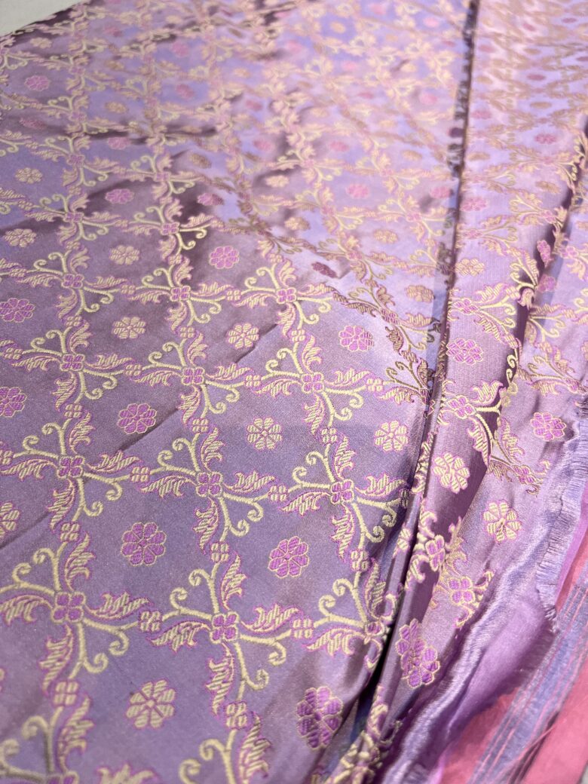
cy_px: 392
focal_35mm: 26
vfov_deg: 67.3
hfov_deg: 53.1
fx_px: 589
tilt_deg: -48.2
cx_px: 294
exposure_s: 1/121
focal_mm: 5.7
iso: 100
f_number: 1.5
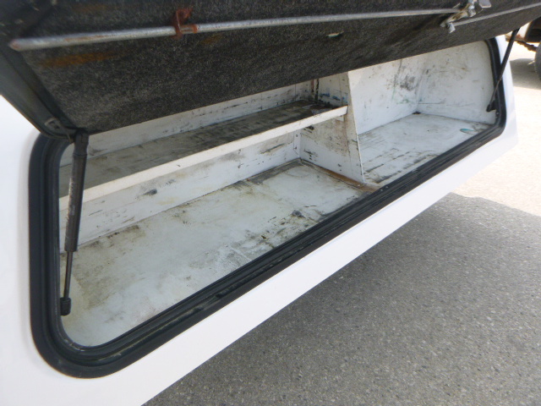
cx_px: 270
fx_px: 391
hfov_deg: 69.4
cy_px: 203
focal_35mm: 25
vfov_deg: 54.9
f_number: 3.9
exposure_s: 1/160
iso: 100
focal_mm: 4.5
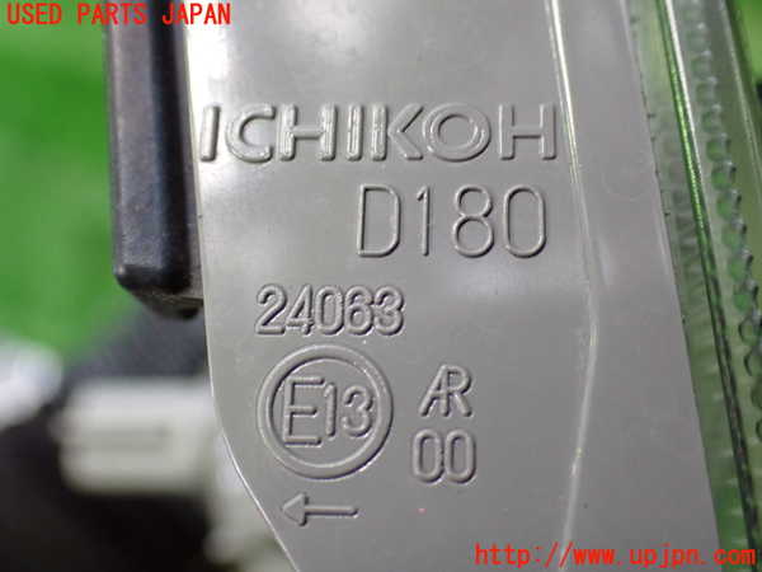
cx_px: 381
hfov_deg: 42.9
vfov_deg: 32.9
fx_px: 969
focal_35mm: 44
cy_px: 286
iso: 800
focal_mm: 7.84
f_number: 2.9
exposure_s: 1/60
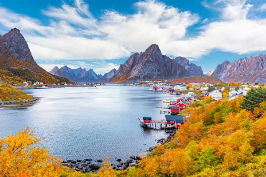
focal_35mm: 24
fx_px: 177
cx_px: 133
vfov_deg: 53.1
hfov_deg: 73.8
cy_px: 88
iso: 100
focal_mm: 16
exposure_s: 1/125
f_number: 8
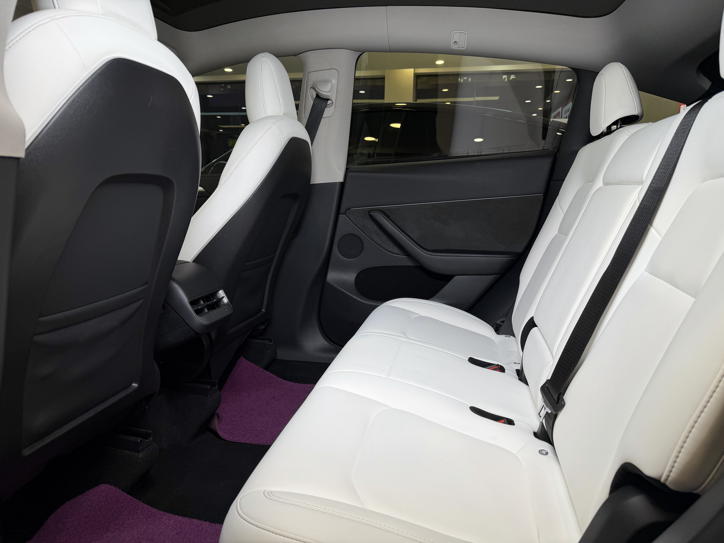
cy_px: 272
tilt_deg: -10.5
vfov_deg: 56.8
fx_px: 502
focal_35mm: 24
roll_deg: +0.2
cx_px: 362
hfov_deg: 71.6
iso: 80
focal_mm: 6.76
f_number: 1.78
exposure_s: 1/100
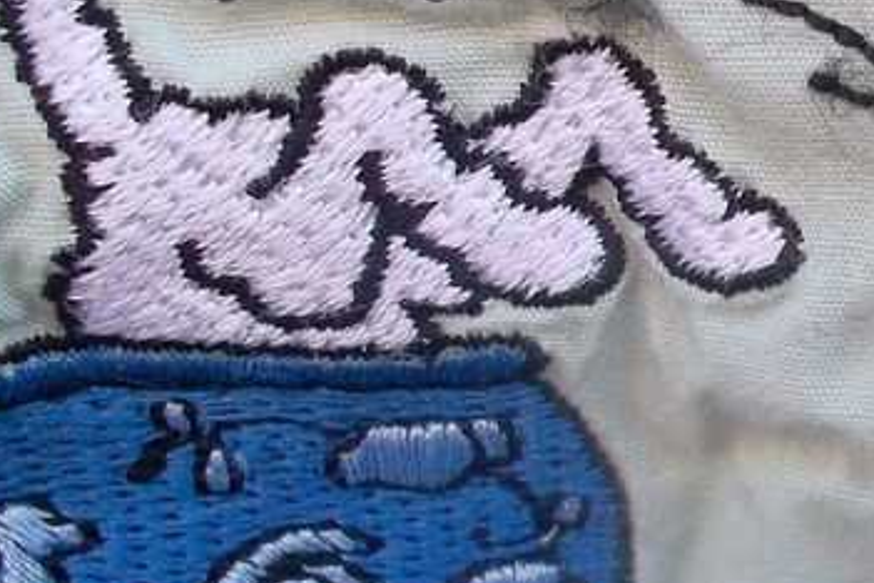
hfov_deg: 22.0
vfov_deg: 16.5
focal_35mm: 83
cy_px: 279
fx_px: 2015
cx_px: 1133
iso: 200
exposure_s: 1/42
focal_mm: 4.1
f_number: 3.3
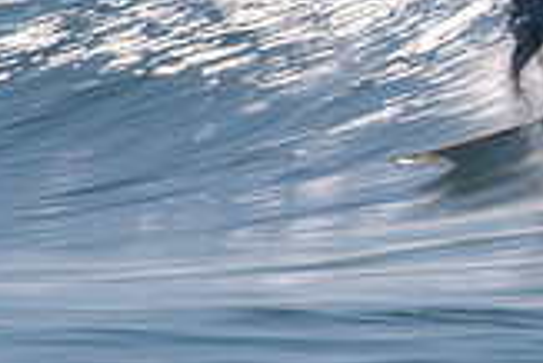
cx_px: 873
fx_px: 26811
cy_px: 48
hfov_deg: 1.2
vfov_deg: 0.8
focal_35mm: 1776
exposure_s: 1/20
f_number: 18
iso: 31
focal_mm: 500
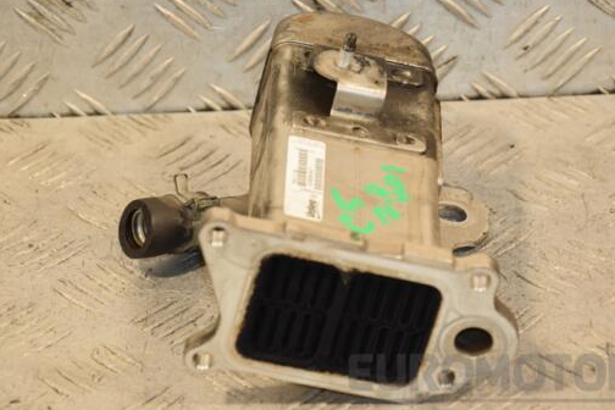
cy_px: 210
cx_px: 326
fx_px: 2989
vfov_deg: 7.8
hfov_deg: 11.7
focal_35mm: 175
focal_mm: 98
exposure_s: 1/125
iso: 800
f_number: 5.6
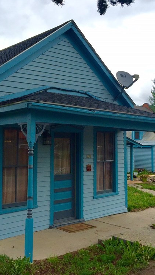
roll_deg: -1.6
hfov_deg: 27.7
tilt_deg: +0.2
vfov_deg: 47.4
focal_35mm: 43
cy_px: 136
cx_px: 62
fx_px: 314
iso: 32
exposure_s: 1/1014
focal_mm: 4.15
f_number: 2.2
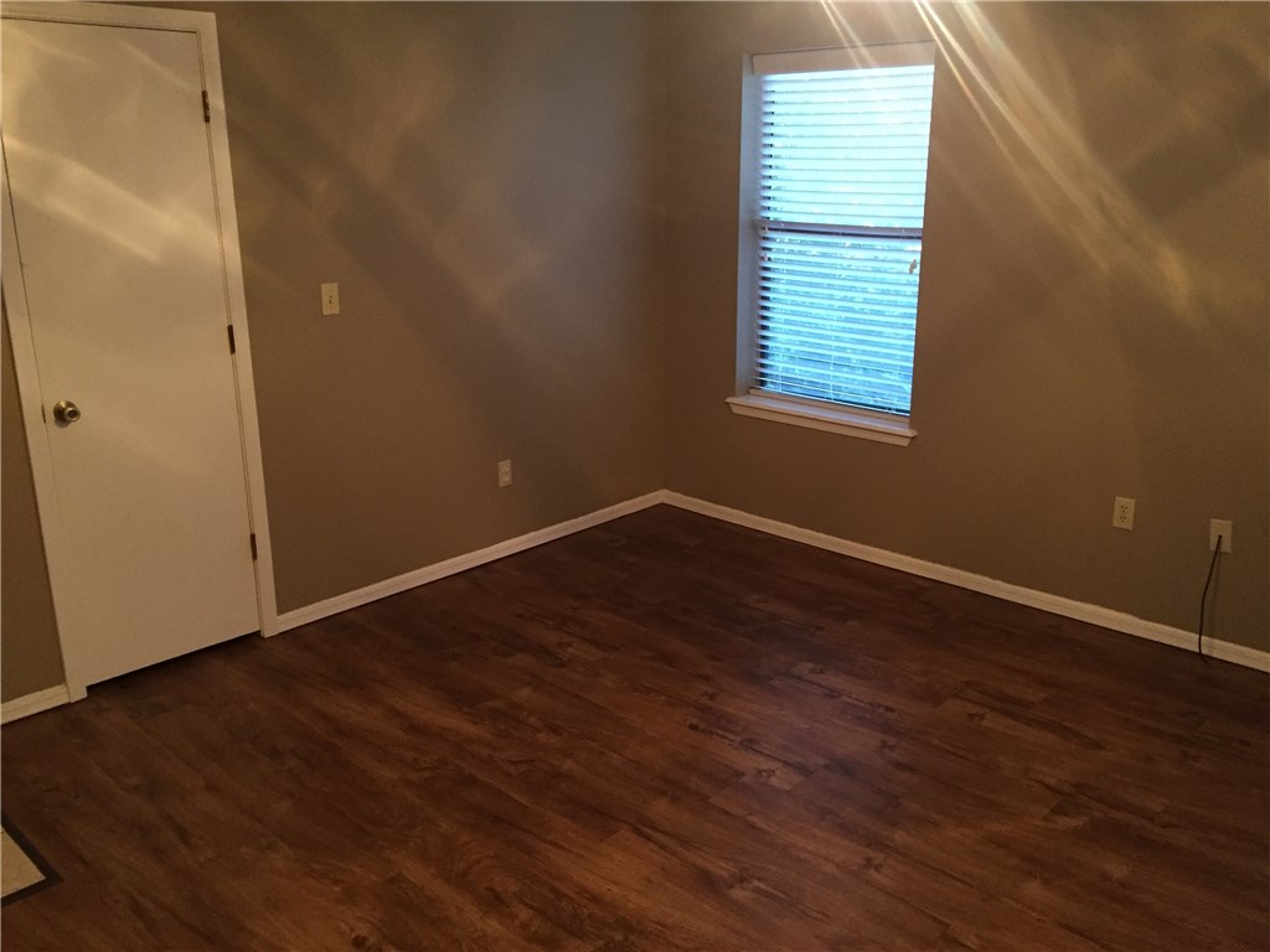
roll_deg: -0.2
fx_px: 1064
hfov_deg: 61.7
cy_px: 476
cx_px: 635
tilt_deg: -15.1
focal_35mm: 29
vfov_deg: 48.2
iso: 250
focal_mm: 4.15
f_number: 2.2
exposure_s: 1/30
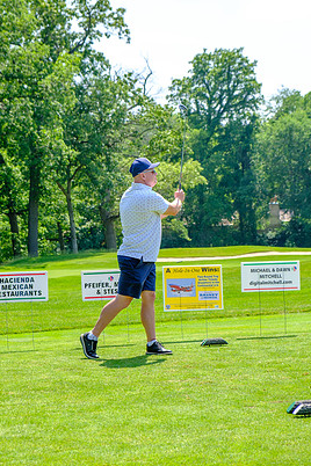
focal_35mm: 93
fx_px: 1205
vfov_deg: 21.9
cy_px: 224
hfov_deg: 14.7
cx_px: 160
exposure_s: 1/320
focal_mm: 55
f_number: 5
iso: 200
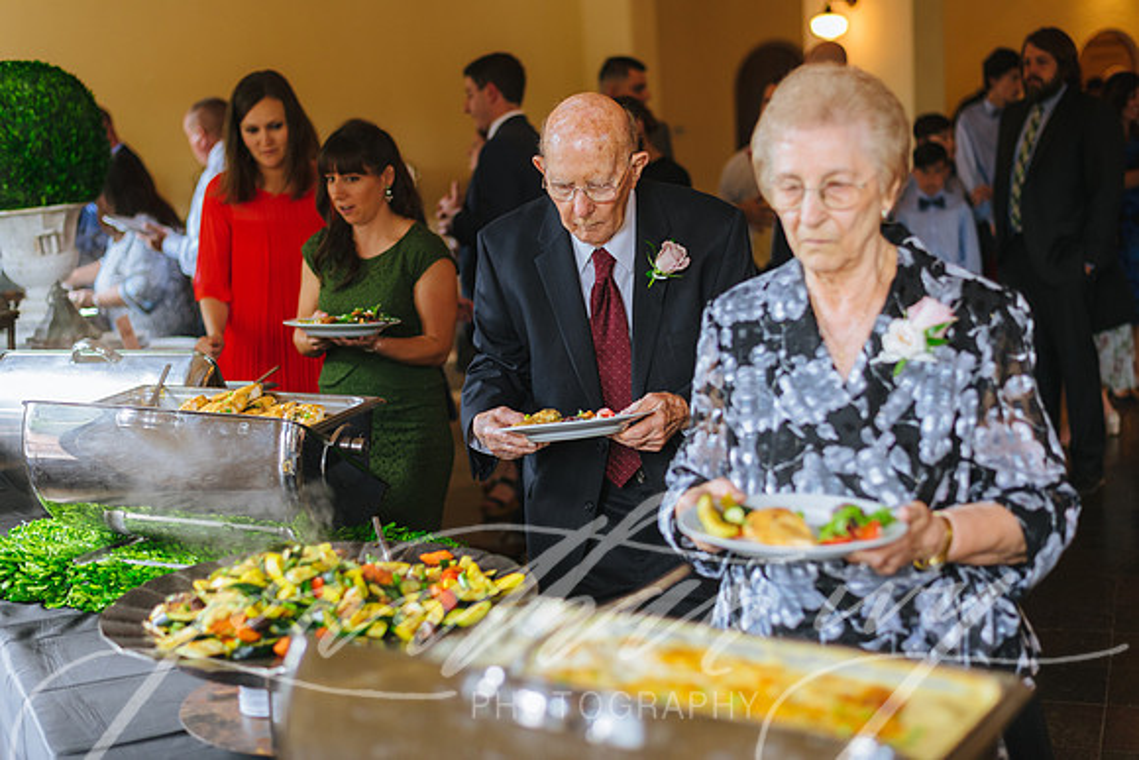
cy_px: 380
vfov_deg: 27.0
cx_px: 570
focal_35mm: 50
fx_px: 1582
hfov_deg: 39.6
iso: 800
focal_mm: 50
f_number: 2.2
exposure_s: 1/200
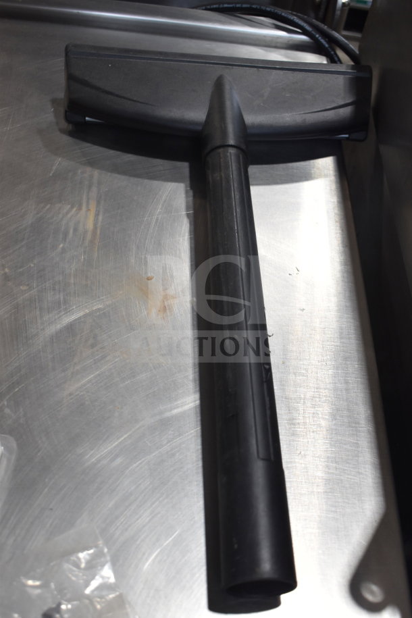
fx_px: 695
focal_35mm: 40
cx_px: 206
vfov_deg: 47.9
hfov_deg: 33.0
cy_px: 309
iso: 640
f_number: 4
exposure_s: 1/160
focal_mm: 27
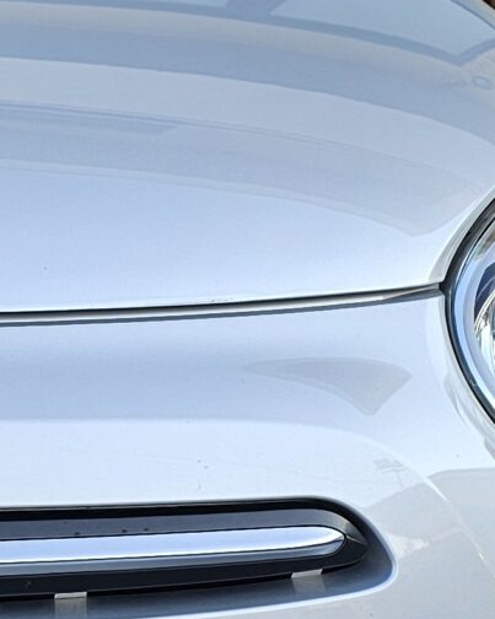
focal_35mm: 114
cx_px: -255
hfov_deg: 12.8
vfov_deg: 16.7
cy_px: 543
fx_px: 2088
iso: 25
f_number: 1.7
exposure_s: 1/180
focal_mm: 6.3
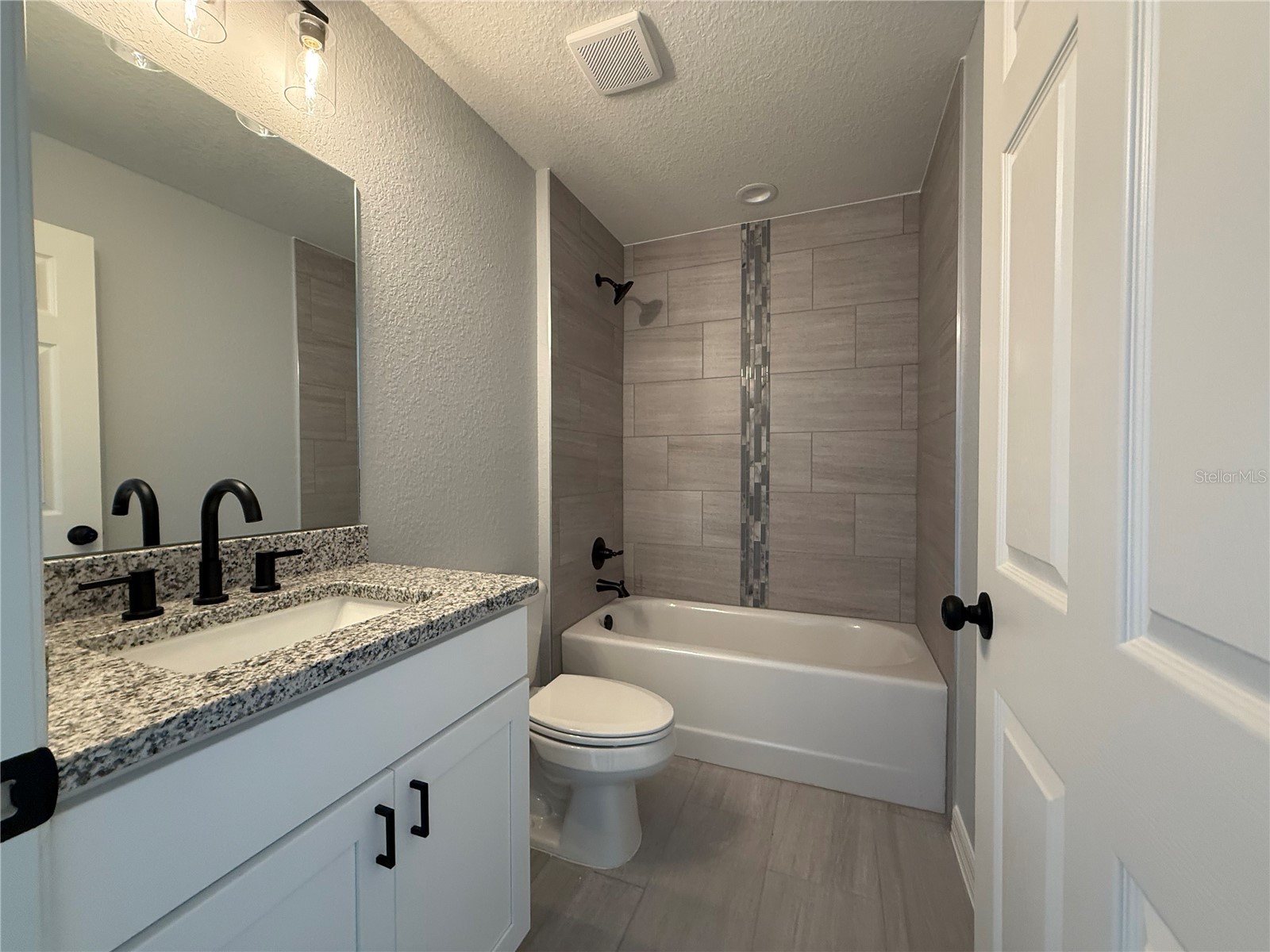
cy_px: 476
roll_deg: +0.5
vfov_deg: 85.7
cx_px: 635
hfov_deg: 102.1
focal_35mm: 14
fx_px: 514
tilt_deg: +0.0
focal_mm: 2.22
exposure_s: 1/120
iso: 320
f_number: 2.2
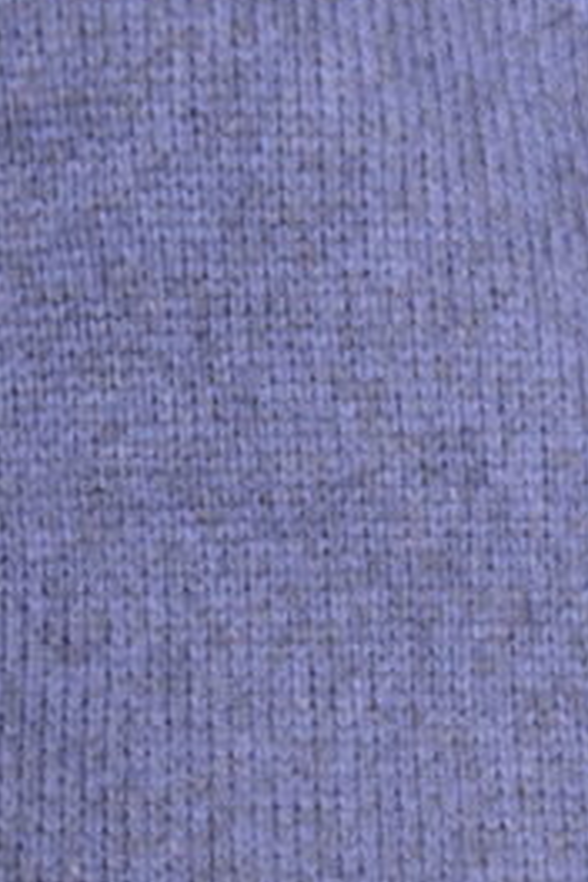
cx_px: 616
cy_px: 992
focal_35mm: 91
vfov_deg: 21.2
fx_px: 2229
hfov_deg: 14.7
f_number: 4.5
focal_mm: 20
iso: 800
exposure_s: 1/60
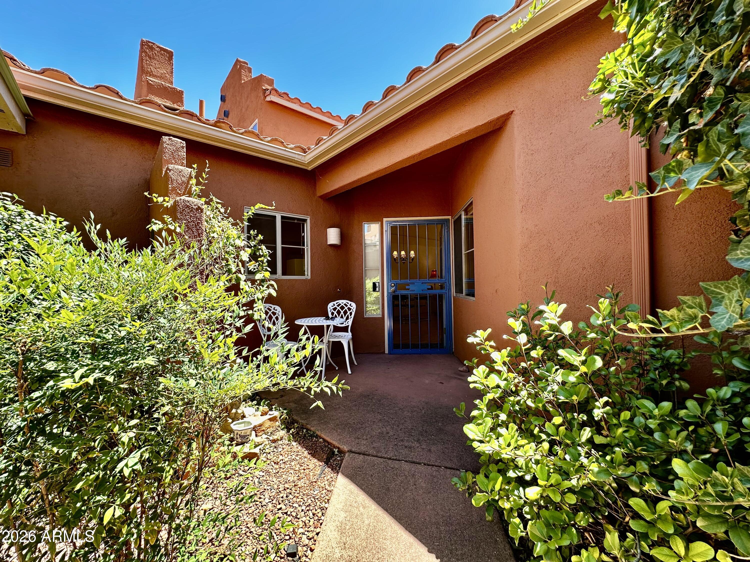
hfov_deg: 102.1
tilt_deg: +1.1
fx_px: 303
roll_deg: +0.0
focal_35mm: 14
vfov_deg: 85.7
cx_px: 375
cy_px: 281
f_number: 2.2
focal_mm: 2.22
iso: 40
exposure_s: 1/151
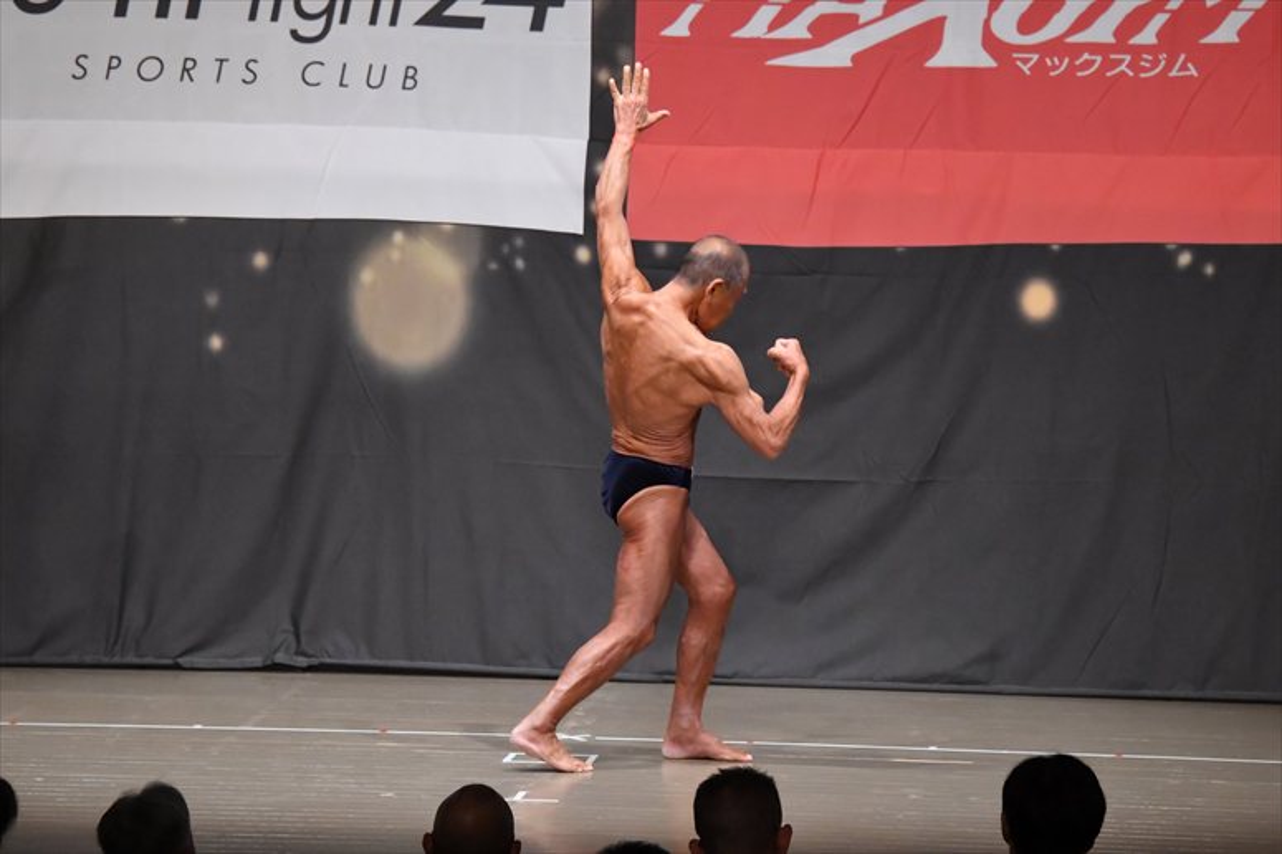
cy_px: 427
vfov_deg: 7.3
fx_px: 6656
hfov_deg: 11.0
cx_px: 641
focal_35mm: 187
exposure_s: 1/400
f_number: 5.6
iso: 6400
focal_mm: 125
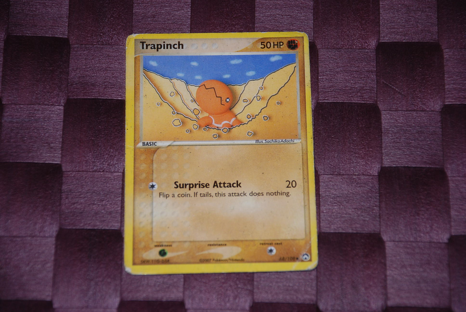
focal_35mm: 150
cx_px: 233
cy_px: 156
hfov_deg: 13.7
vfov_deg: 9.2
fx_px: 1944
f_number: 5.6
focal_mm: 100
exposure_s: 1/60
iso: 200
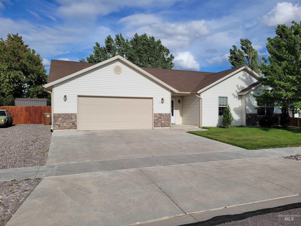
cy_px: 113
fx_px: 226
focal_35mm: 26
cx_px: 150
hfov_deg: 67.3
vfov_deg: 53.1
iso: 40
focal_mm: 5.4
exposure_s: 1/4529
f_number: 1.8
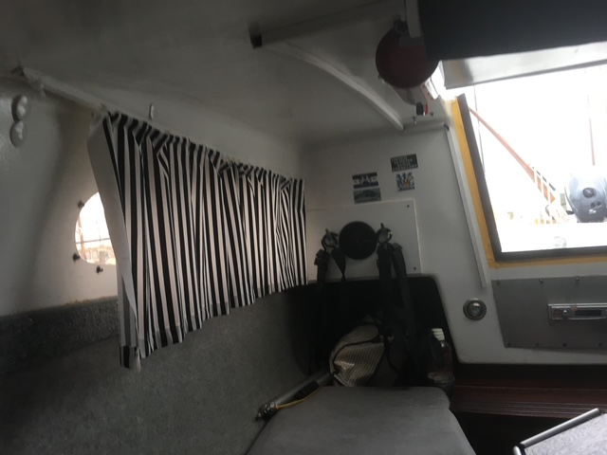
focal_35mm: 29
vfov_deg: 48.2
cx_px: 304
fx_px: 509
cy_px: 228
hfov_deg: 61.7
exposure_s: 1/33
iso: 100
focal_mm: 4.15
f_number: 2.2
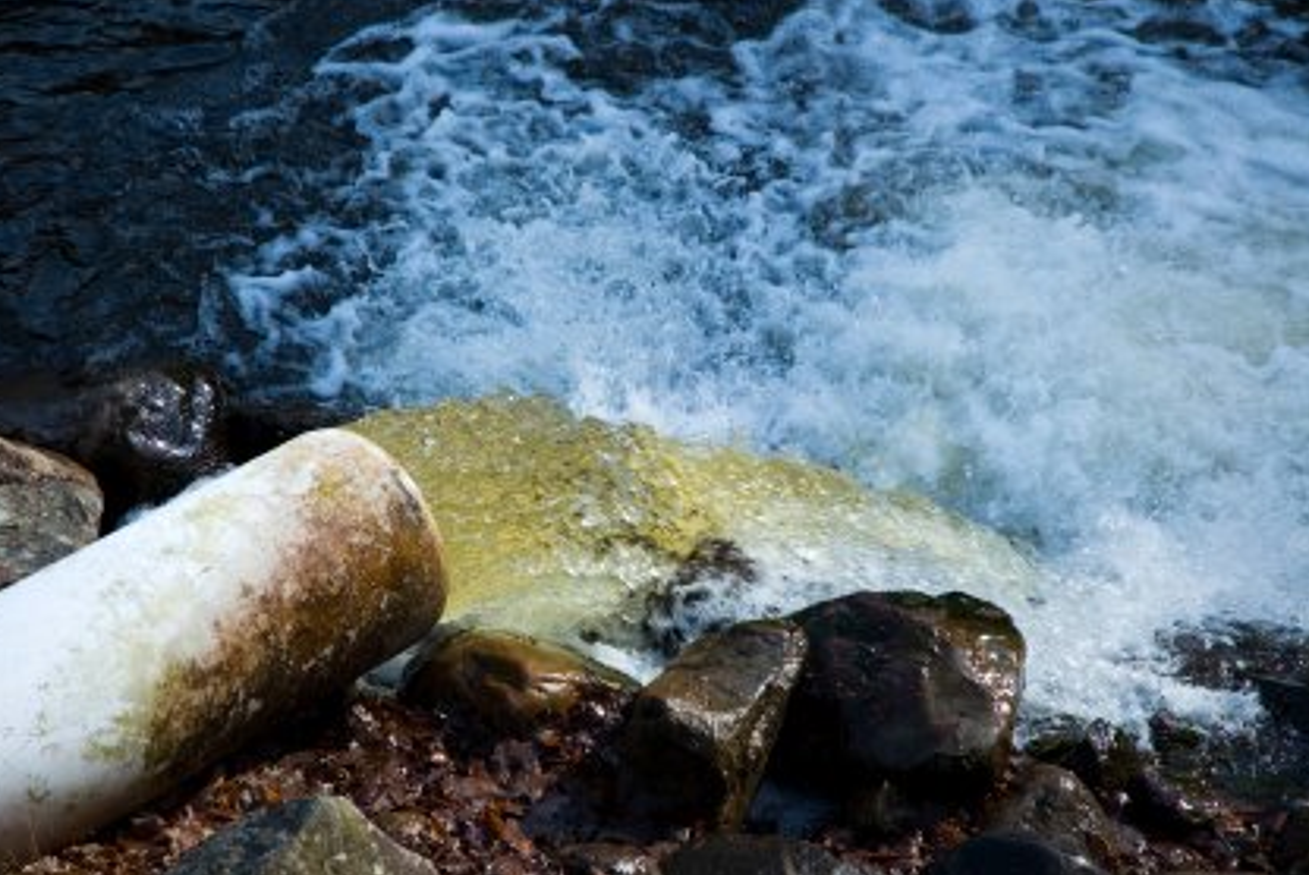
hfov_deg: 19.1
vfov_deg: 12.8
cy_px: 438
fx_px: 3893
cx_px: 647
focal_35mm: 107
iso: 200
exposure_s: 1/250
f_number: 5.6
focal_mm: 70
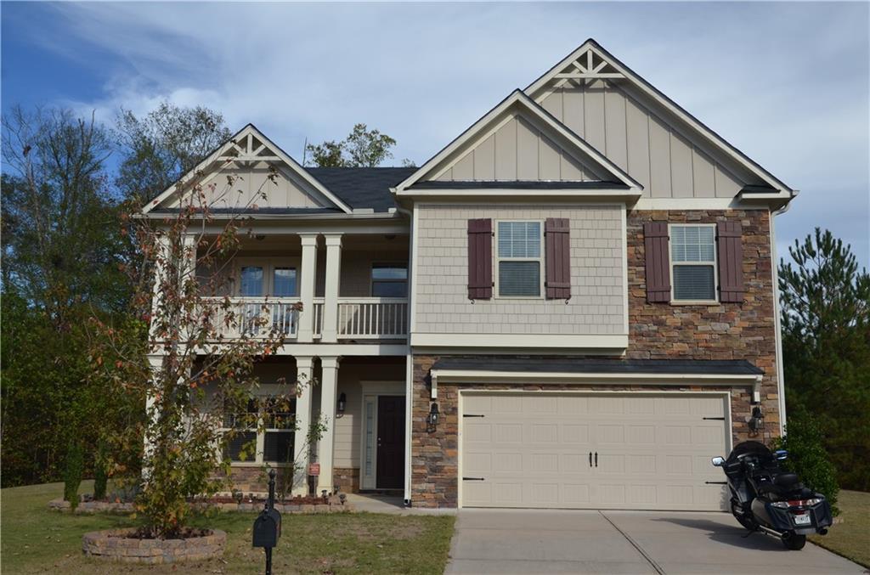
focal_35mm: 36
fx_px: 868
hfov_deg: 53.3
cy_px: 288
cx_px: 435
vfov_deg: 36.7
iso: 200
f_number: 8
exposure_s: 1/250
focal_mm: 24
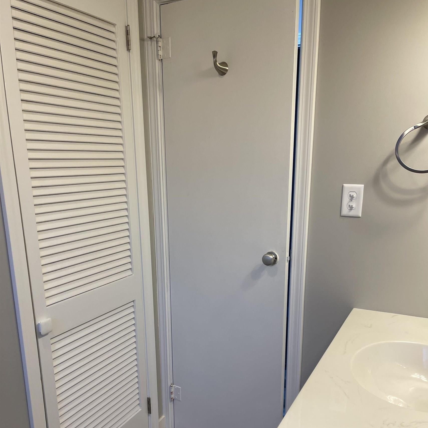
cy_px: 271
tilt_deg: -15.4
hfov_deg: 52.5
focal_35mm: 31
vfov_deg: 51.9
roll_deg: +0.2
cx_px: 216
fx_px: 434
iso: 80
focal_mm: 5.1
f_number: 1.6
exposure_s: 1/120
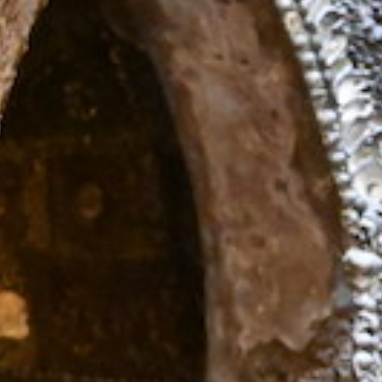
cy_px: 378
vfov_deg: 6.8
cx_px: 52
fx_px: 3196
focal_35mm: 256
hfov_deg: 6.8
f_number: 4.5
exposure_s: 1/60
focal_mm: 26
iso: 11400
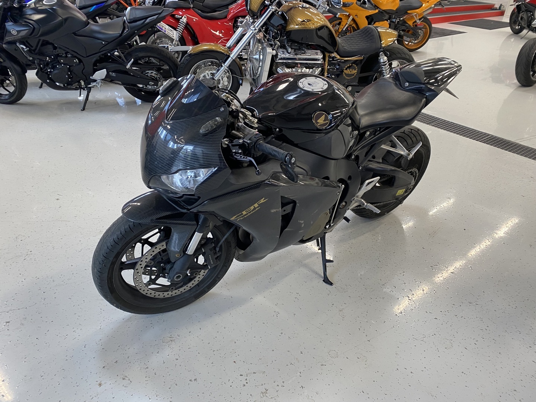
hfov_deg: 67.3
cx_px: 268
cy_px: 201
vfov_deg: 53.1
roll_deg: -2.5
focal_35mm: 26
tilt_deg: -30.0
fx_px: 403
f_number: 1.8
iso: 80
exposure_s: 1/50
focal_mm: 4.25
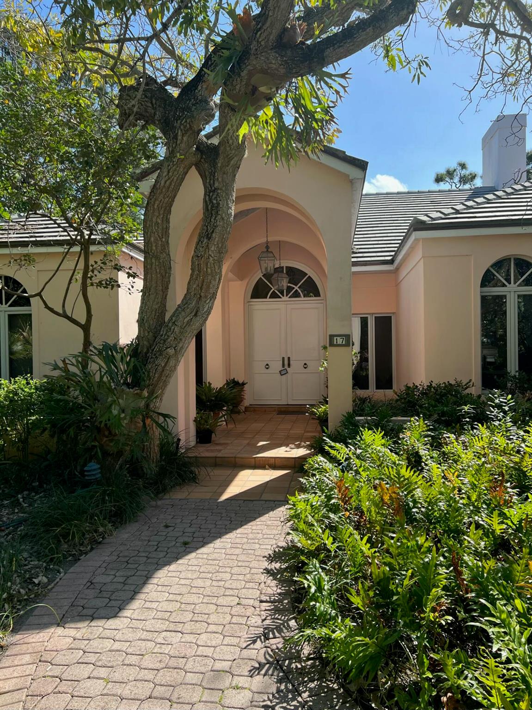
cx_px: 266
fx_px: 533
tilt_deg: +0.6
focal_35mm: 26
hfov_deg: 53.0
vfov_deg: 67.3
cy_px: 355
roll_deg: +1.3
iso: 50
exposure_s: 1/1901
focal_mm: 5.7
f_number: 1.5
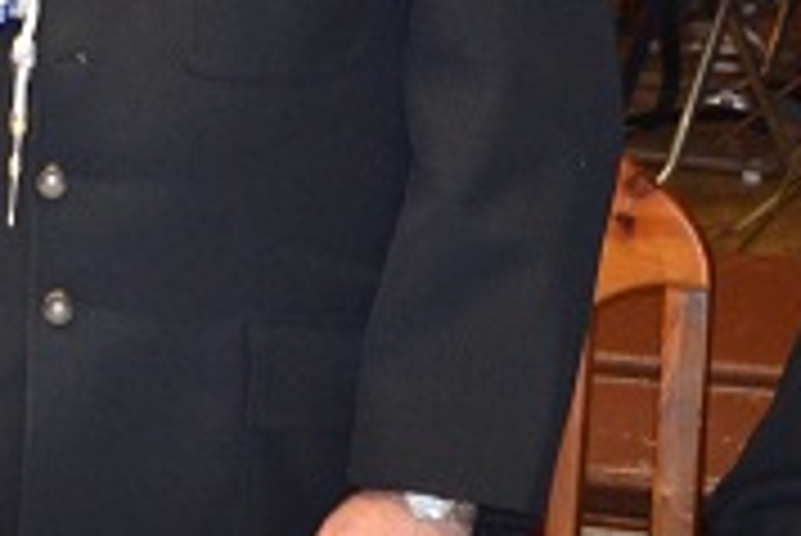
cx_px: -914
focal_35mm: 202
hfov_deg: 9.4
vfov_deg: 6.8
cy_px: -25
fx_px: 4498
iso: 1100
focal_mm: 30
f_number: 4.2
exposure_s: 1/60
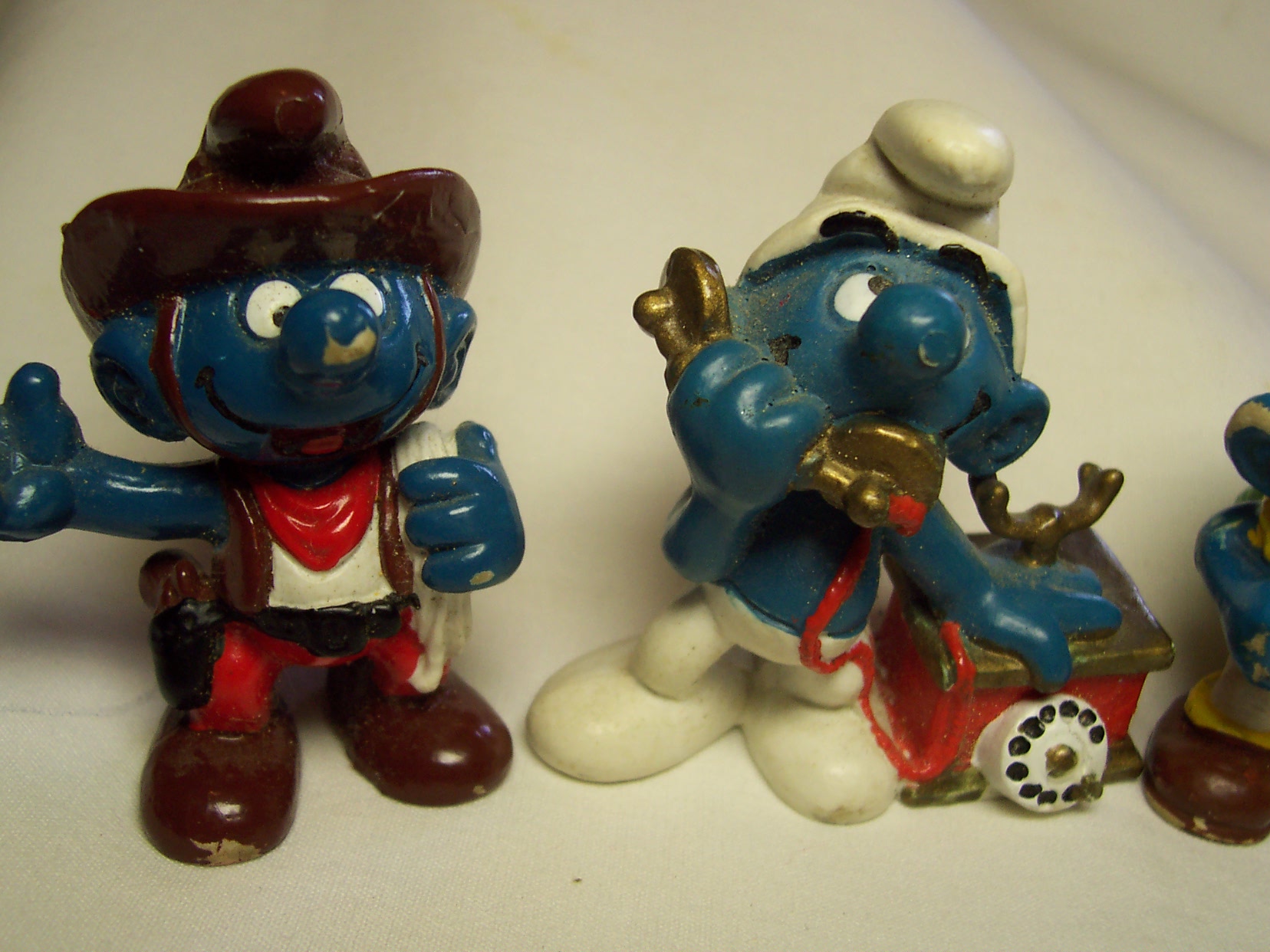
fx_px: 1357
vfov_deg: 38.7
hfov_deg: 50.1
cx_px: 635
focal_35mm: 37
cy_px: 476
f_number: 2.8
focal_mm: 5.6
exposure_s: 1/90
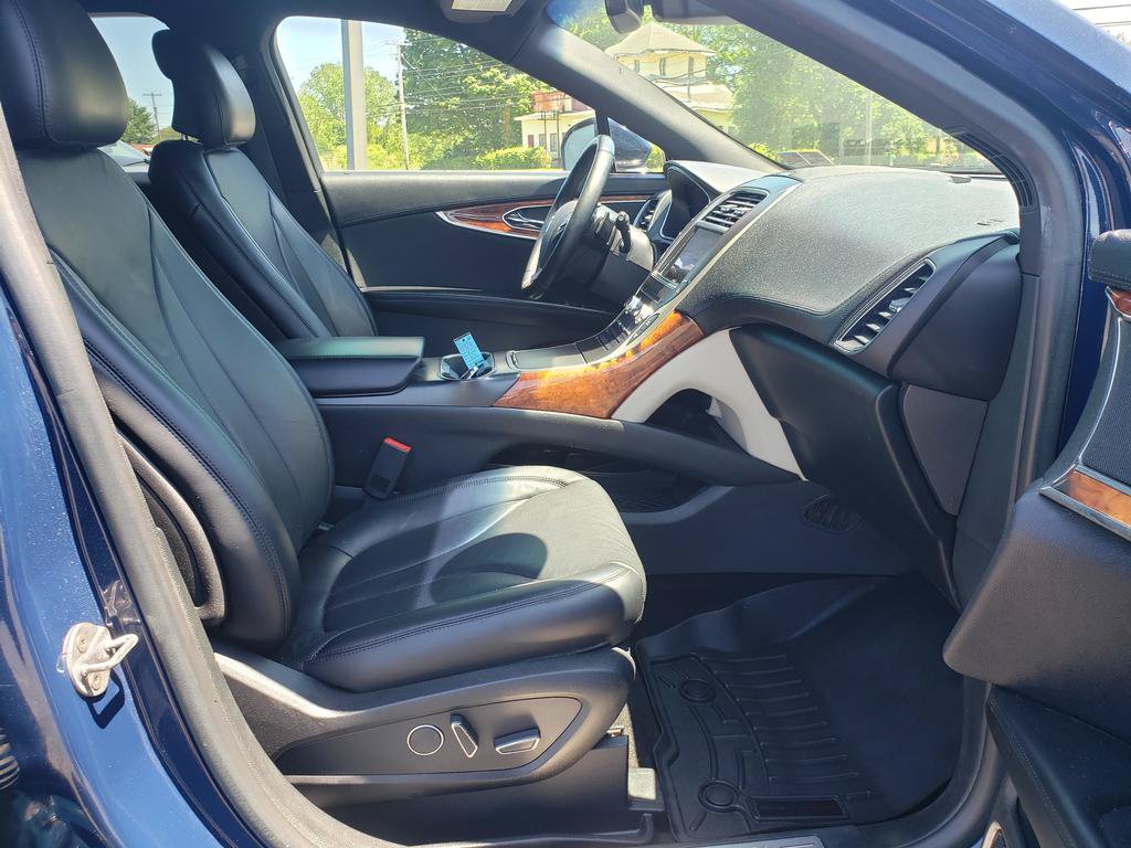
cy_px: 424
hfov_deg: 67.3
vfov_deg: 53.1
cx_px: 566
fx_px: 849
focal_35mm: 26
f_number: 2.4
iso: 50
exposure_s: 1/74
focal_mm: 4.3
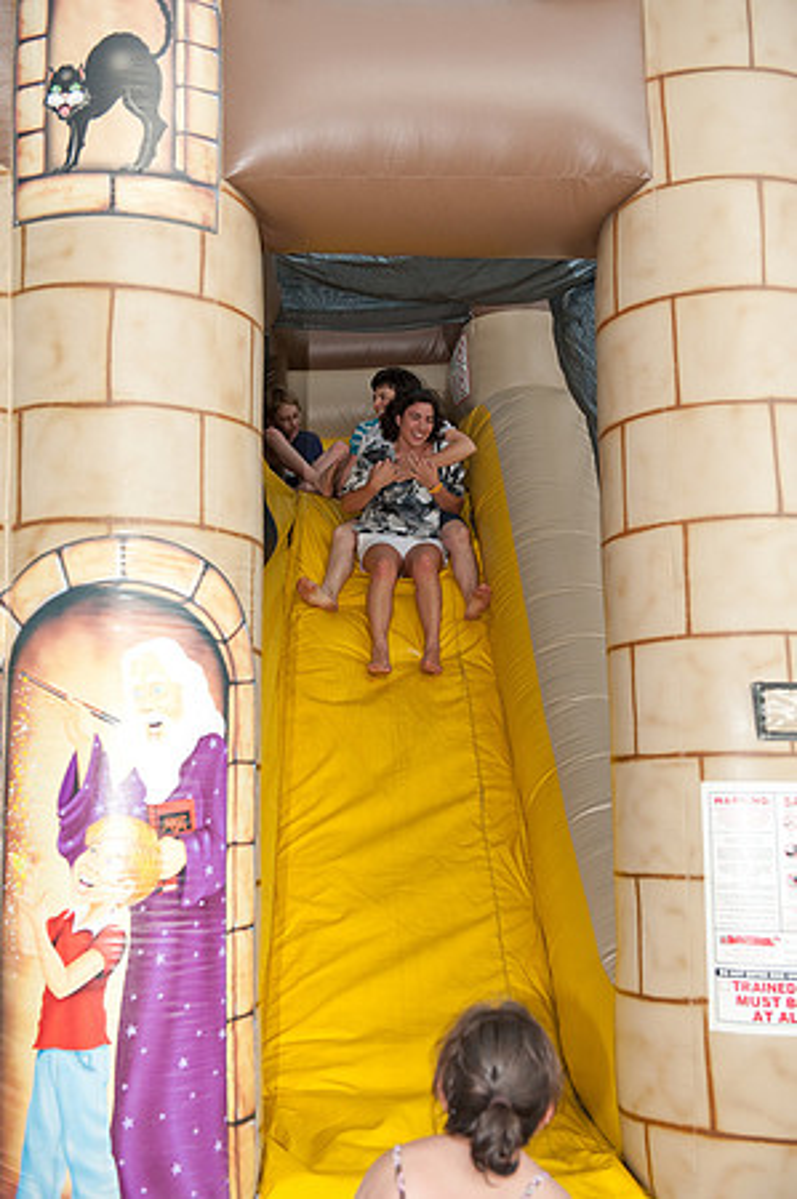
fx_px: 1464
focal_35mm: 44
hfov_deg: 30.4
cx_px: 398
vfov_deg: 44.5
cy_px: 600
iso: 800
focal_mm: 44
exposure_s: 1/1600
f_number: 4
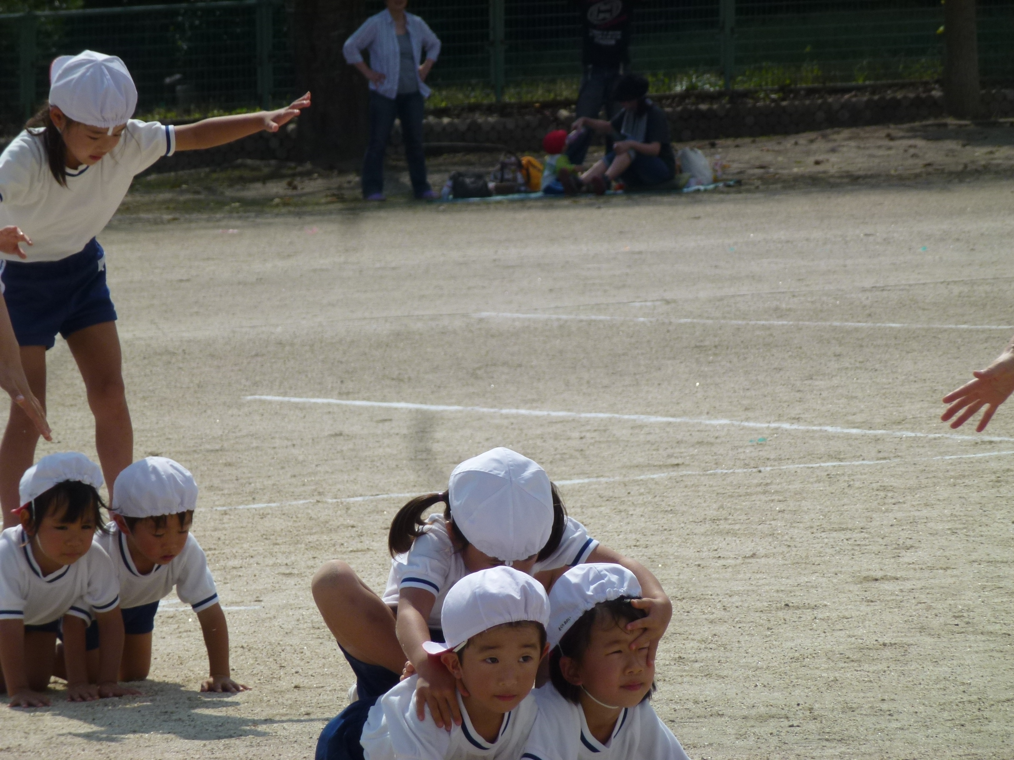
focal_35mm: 304
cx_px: 507
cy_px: 380
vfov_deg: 4.9
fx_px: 8905
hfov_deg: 6.5
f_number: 5.7
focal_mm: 54.5
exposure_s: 1/1000
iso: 100
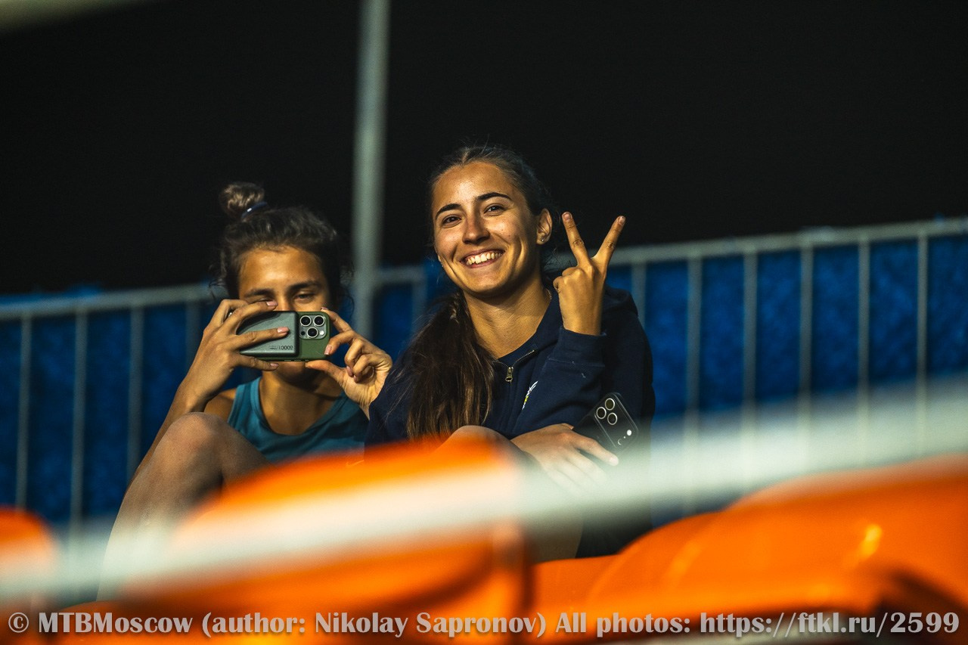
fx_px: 5377
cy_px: 322
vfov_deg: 6.9
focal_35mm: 200
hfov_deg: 10.3
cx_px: 484
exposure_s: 1/320
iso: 1250
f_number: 3.5
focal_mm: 200
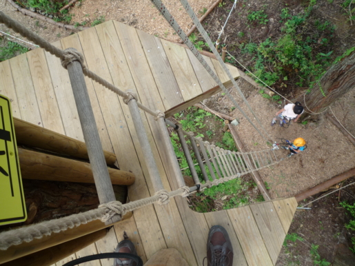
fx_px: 256
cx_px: 178
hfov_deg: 69.4
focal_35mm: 25
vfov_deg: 54.9
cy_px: 133
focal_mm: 4.4
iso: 100
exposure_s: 1/160
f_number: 2.8
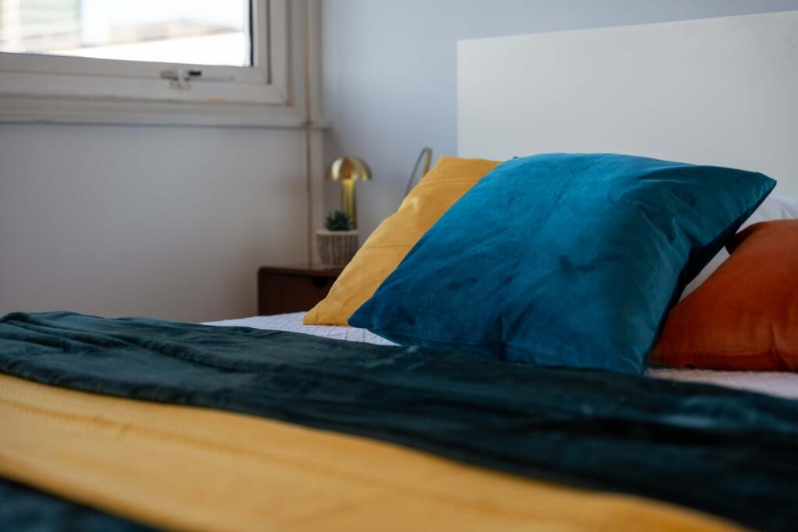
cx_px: 399
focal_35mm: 62
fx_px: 1386
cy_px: 266
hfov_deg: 32.1
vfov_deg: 21.7
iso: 200
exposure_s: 1/200
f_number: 2.8
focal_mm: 62.5
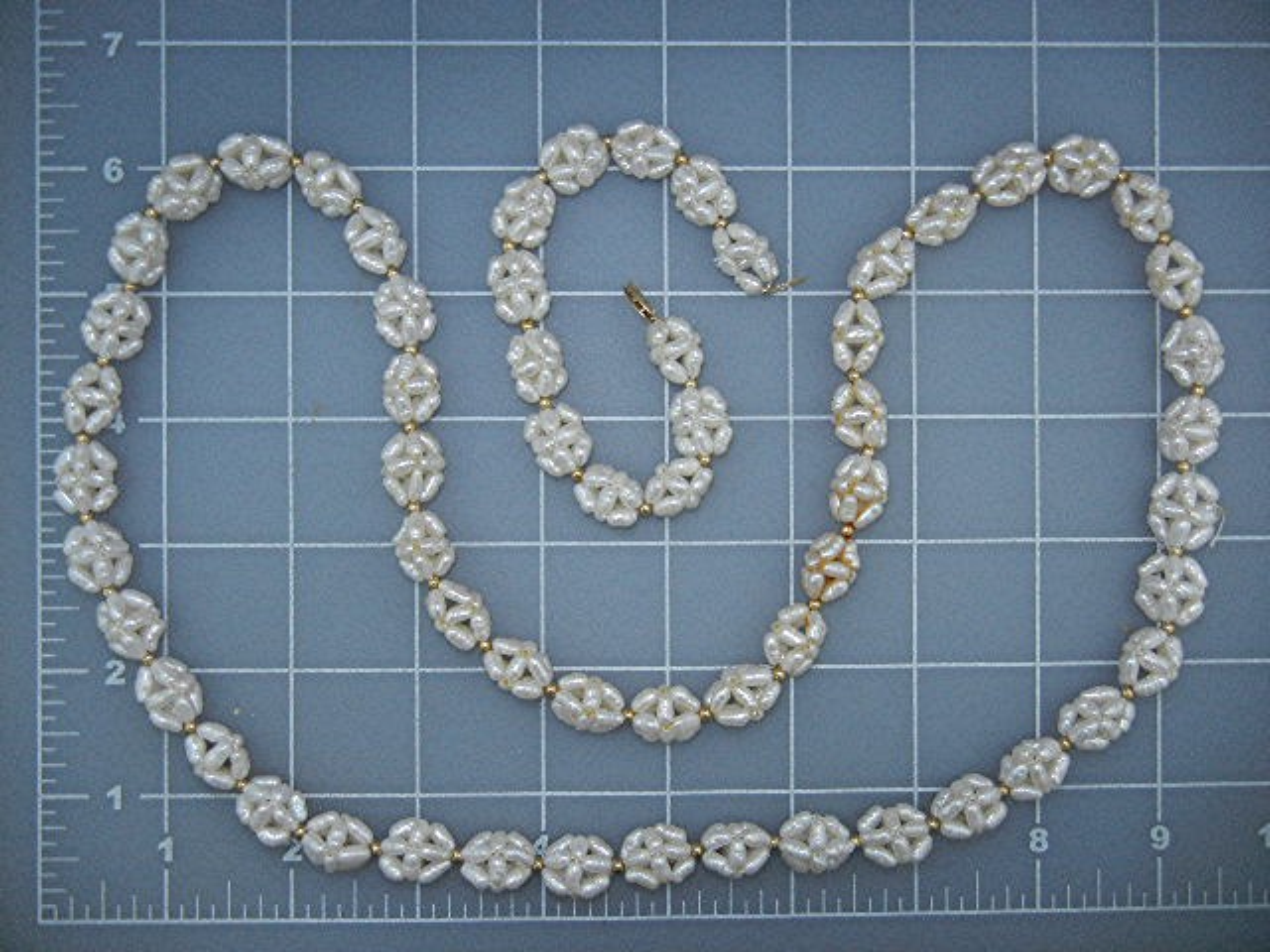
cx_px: 635
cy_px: 476
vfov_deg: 46.8
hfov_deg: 60.0
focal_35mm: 30
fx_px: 1101
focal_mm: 5.4
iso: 200
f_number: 3.5
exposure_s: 1/30
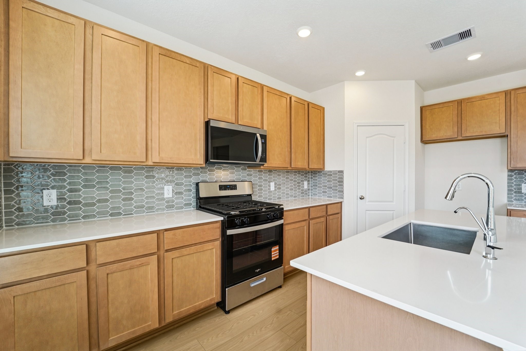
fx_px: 205
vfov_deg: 81.2
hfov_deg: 104.3
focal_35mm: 14
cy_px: 176
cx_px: 263
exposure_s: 1/80
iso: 500
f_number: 8
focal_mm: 14
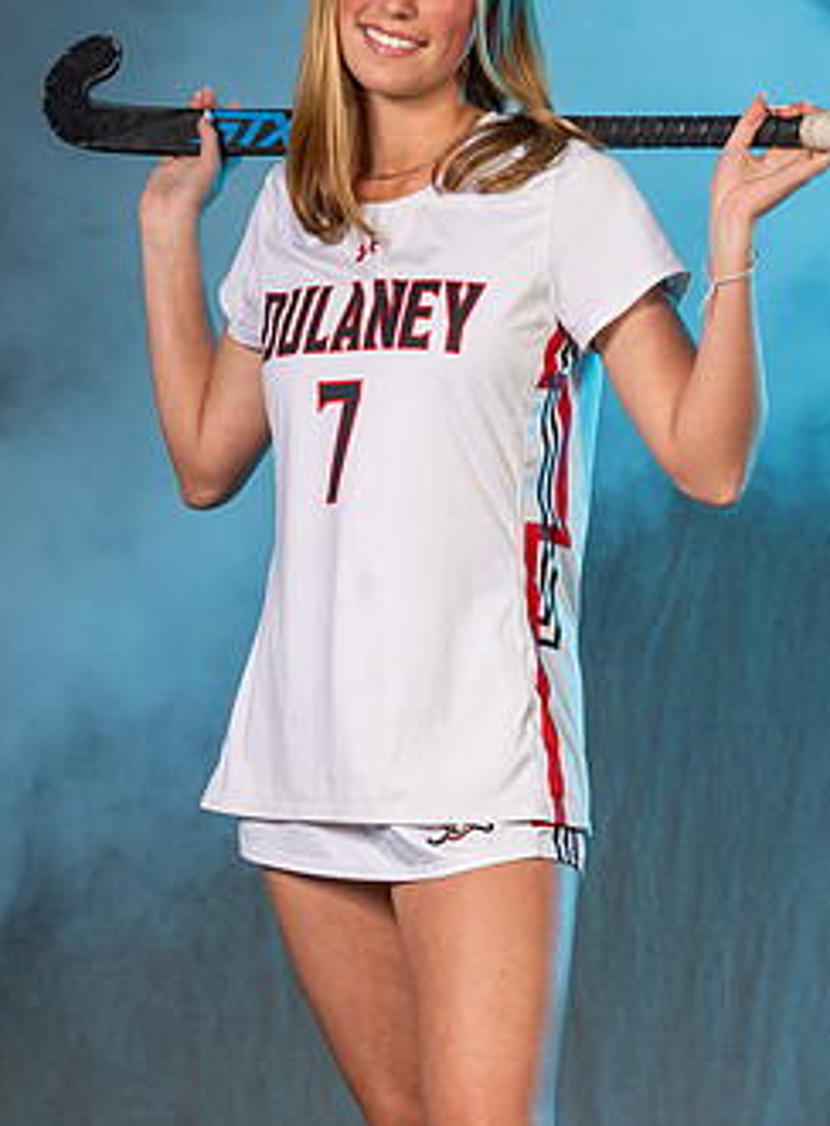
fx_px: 7080
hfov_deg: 6.7
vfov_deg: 9.1
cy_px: 340
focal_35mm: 219
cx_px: 540
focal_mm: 90
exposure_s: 1/200
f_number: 5.6
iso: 80
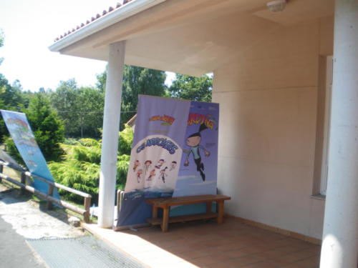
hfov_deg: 51.4
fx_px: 372
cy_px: 134
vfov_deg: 39.7
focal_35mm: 36
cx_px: 179
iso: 64
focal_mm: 6.3
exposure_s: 1/160
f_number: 3.5
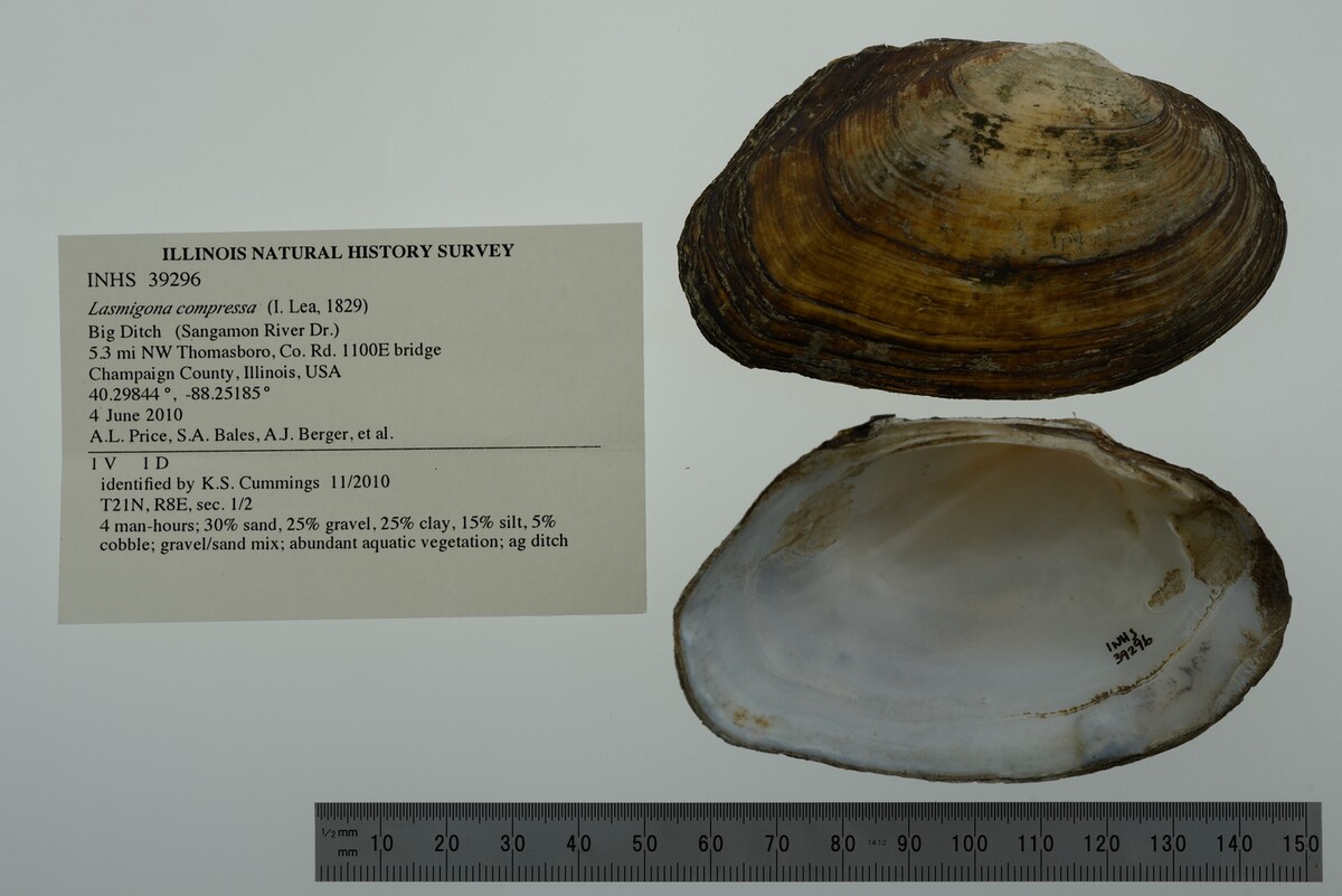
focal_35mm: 60
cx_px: 671
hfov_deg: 33.4
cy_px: 448
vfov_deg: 22.6
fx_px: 2237
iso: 100
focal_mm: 60
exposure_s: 1/160
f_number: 10
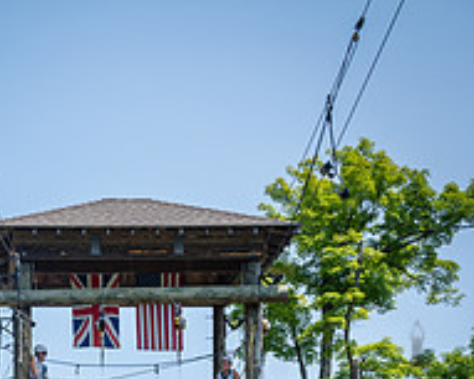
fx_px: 1179
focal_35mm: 84
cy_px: 552
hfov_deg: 22.6
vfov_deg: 16.8
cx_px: 138
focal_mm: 38
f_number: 4.5
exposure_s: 1/500
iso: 100
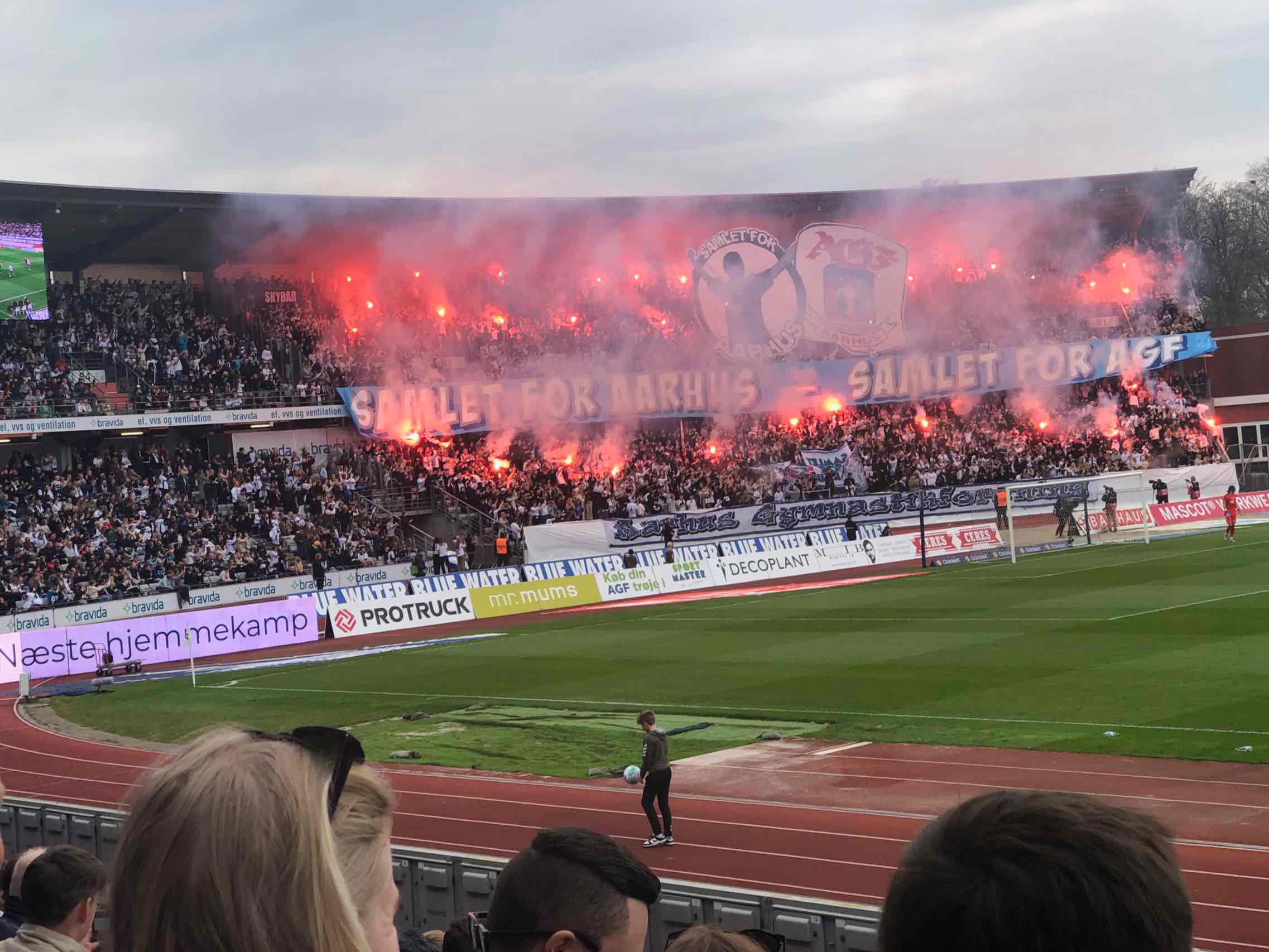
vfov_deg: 28.0
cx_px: 634
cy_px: 476
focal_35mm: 52
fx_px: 1906
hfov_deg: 36.8
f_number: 2.4
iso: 16
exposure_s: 1/224
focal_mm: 6
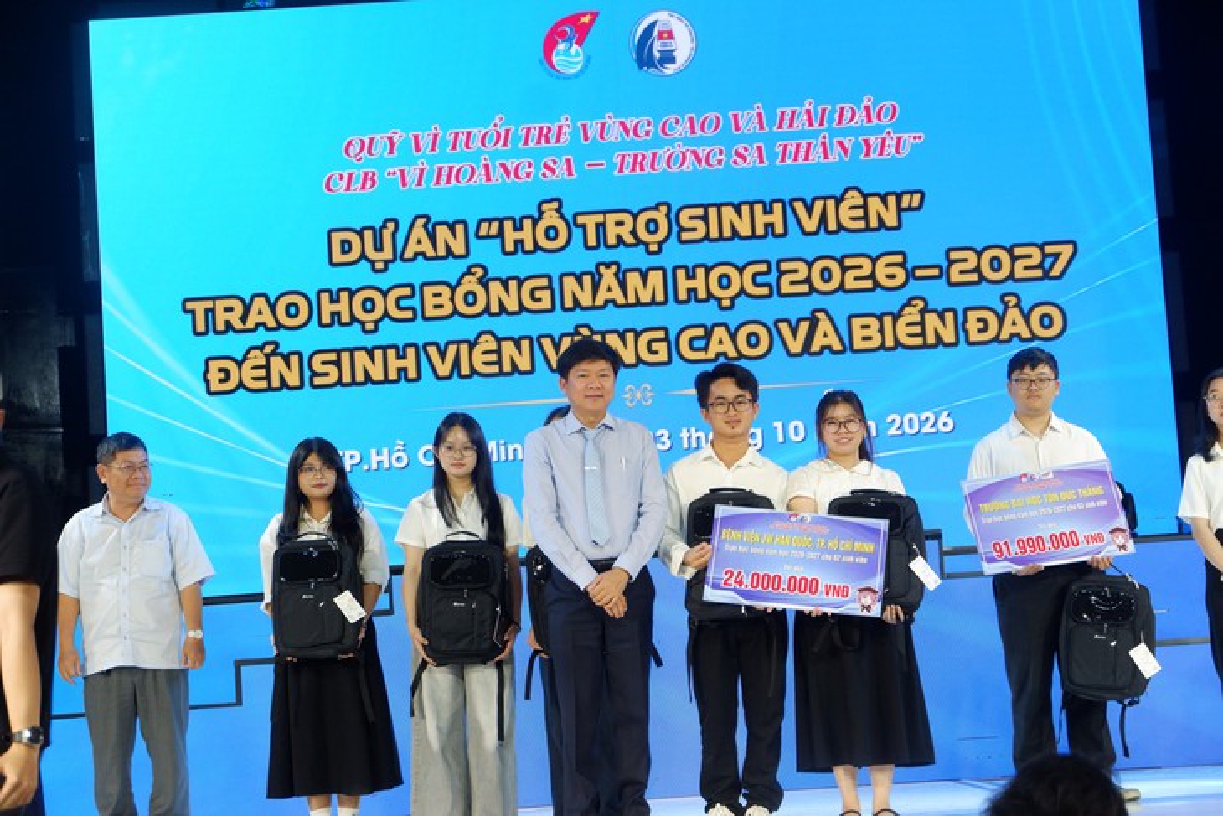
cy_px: 408
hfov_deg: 27.0
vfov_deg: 18.2
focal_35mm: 75
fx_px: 2548
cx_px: 612
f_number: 5.6
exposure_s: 1/210
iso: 1250
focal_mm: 50
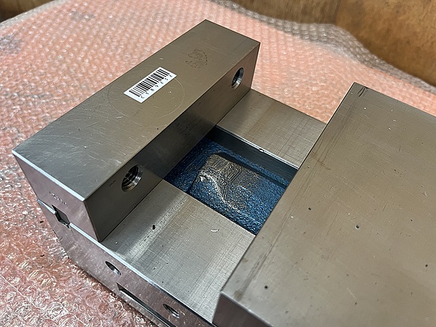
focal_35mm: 26
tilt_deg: -51.5
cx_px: 218
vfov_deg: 53.1
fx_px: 327
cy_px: 164
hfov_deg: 67.3
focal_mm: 5.1
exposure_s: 1/65
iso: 125
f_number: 1.6
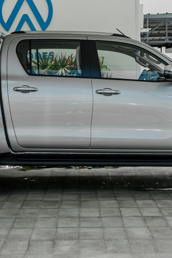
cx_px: 83
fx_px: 573
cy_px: 101
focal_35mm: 80
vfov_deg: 25.3
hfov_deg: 17.1
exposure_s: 1/160
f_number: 7.1
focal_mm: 40
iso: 125
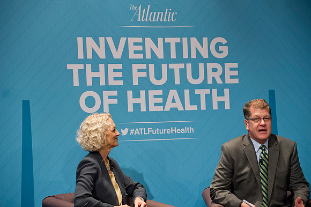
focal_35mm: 125
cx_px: 156
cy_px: 104
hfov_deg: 16.4
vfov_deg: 11.0
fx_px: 1079
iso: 2500
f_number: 4
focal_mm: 125
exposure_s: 1/125
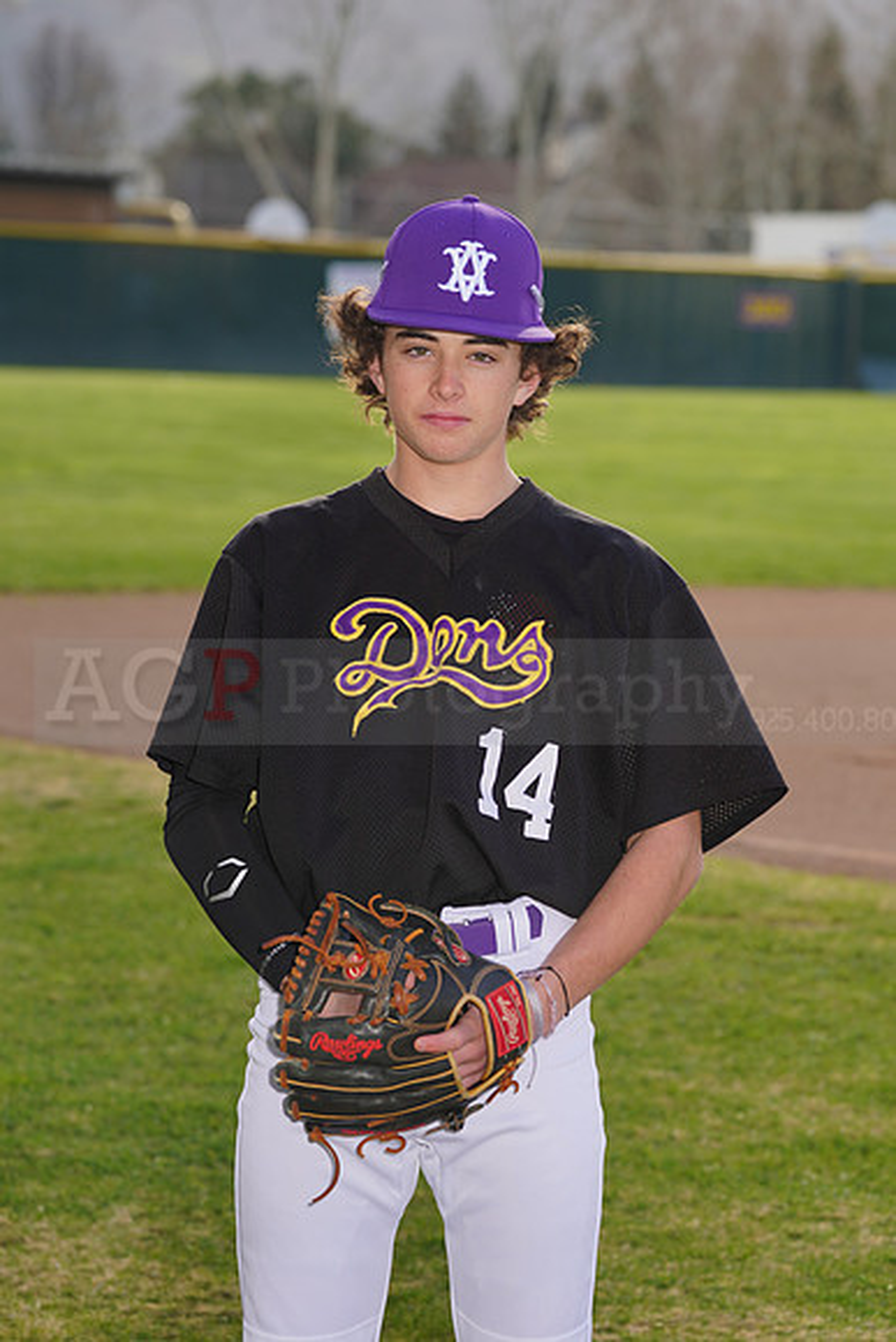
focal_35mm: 152
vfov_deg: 13.5
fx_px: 5671
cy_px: 671
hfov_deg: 9.0
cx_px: 448
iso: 100
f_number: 7.1
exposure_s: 1/200
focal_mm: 152
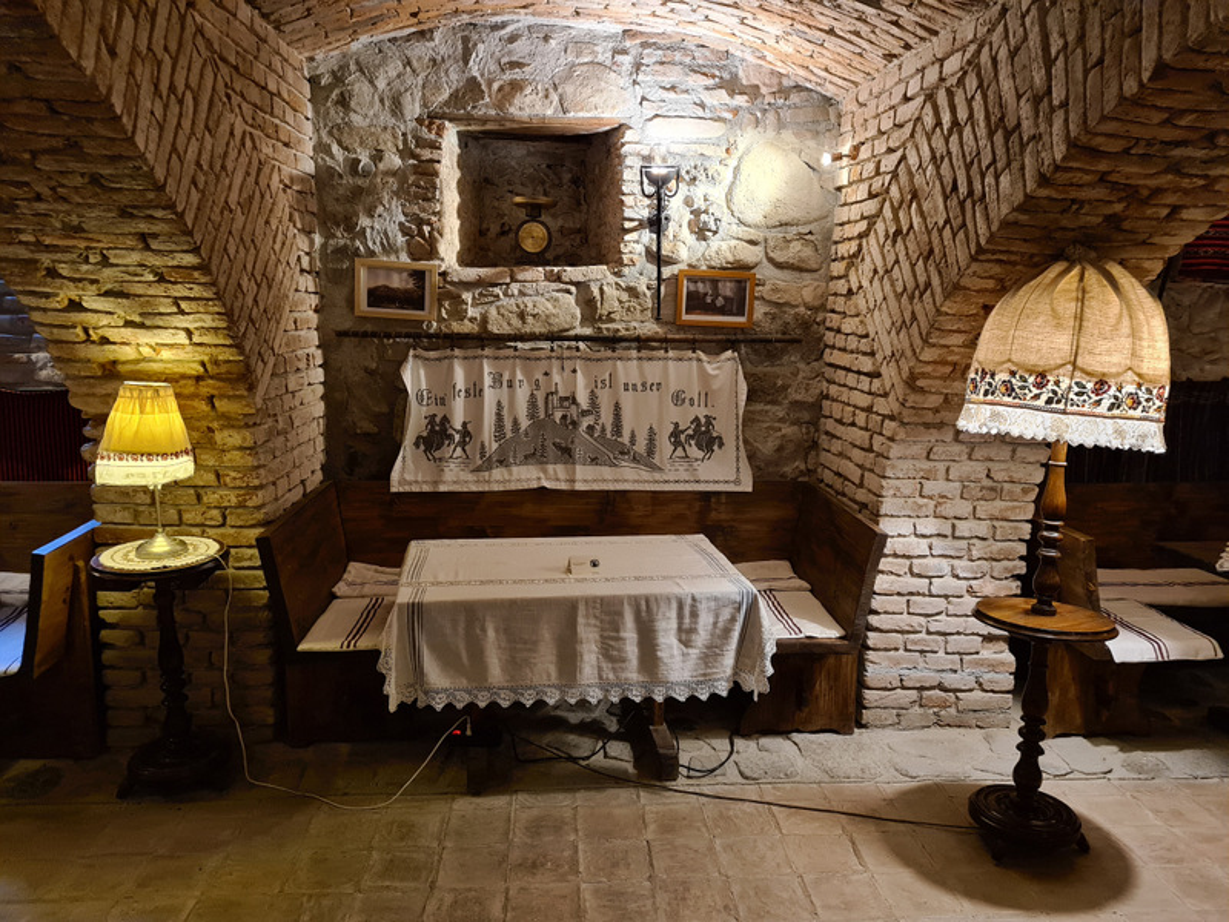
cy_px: 461
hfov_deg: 67.3
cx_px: 614
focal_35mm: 26
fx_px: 923
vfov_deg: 53.1
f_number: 1.8
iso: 800
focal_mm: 5.4
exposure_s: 1/50
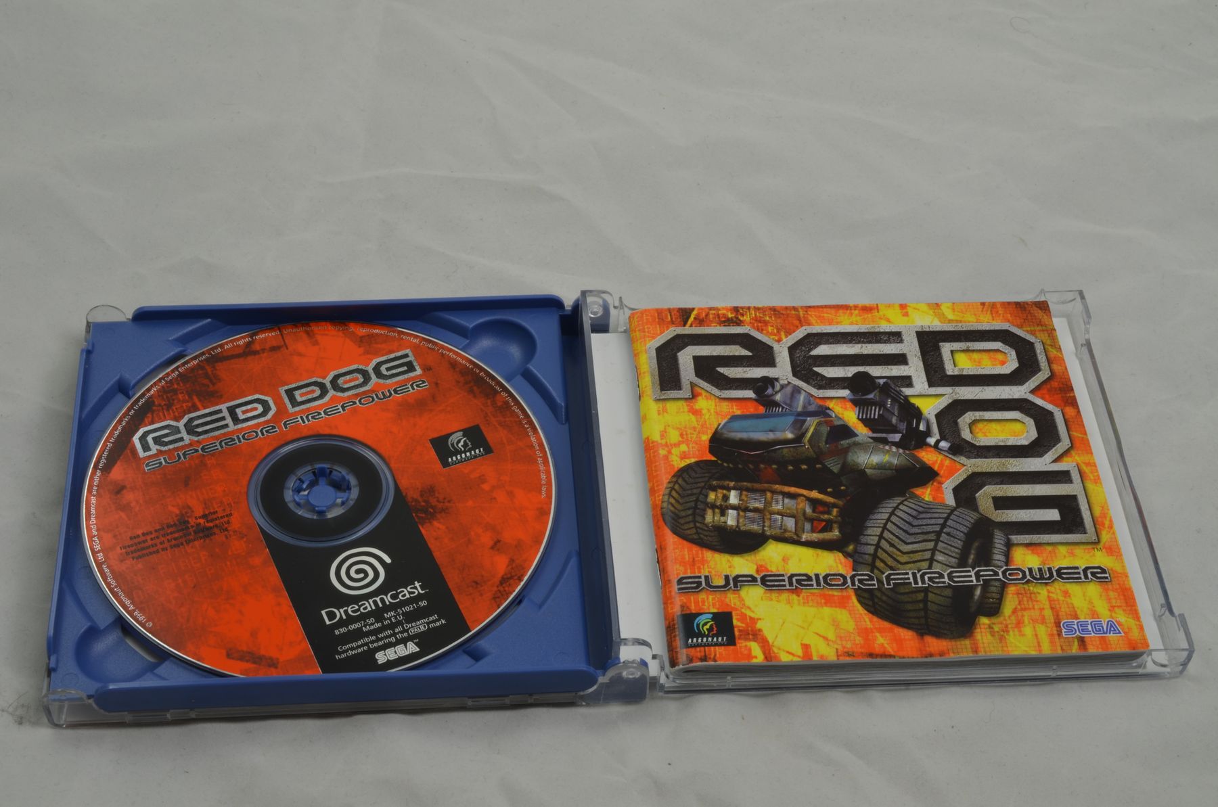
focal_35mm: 60
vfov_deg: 22.5
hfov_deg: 33.5
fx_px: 2026
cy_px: 404
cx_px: 609
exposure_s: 1/2
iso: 100
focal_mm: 40
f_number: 20
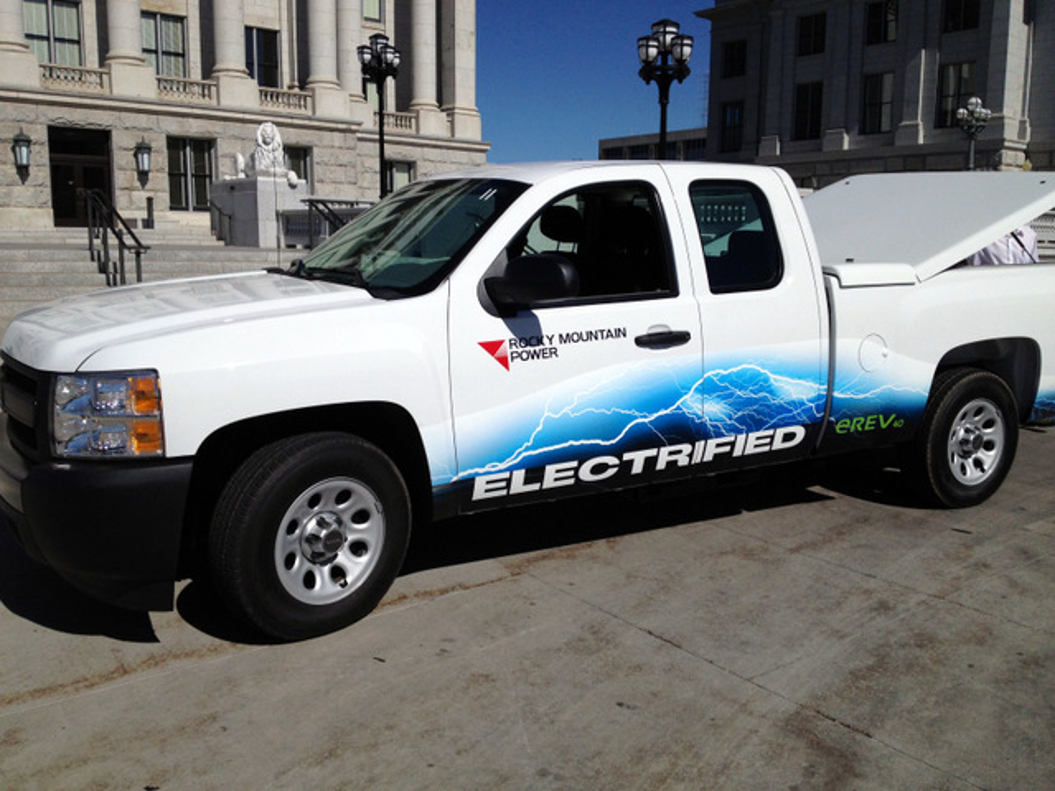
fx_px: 1067
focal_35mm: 35
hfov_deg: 52.6
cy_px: 396
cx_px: 528
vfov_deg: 40.7
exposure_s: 1/5525
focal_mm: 4.28
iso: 64
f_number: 2.4
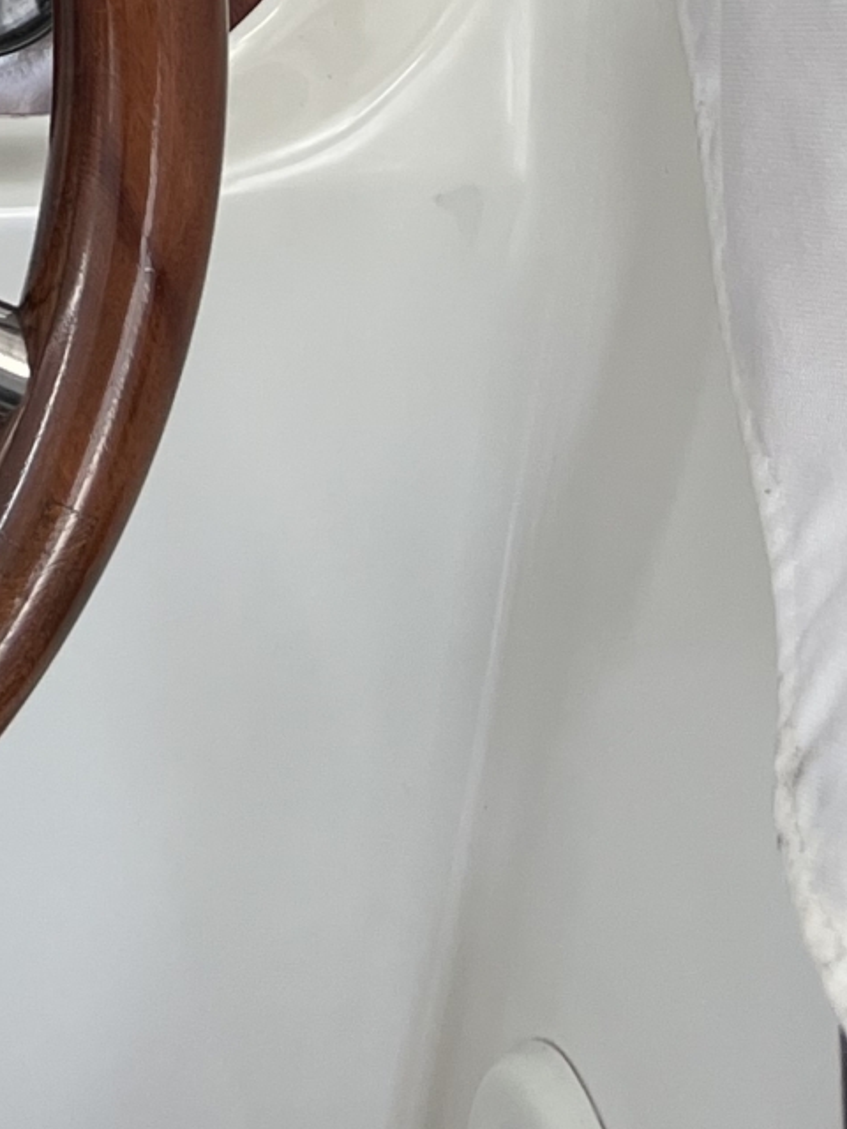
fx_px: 3393
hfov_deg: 12.5
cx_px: -845
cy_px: -866
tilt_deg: -22.3
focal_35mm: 104
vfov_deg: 16.1
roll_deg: +0.6
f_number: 1.6
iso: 80
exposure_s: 1/122
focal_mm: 5.1
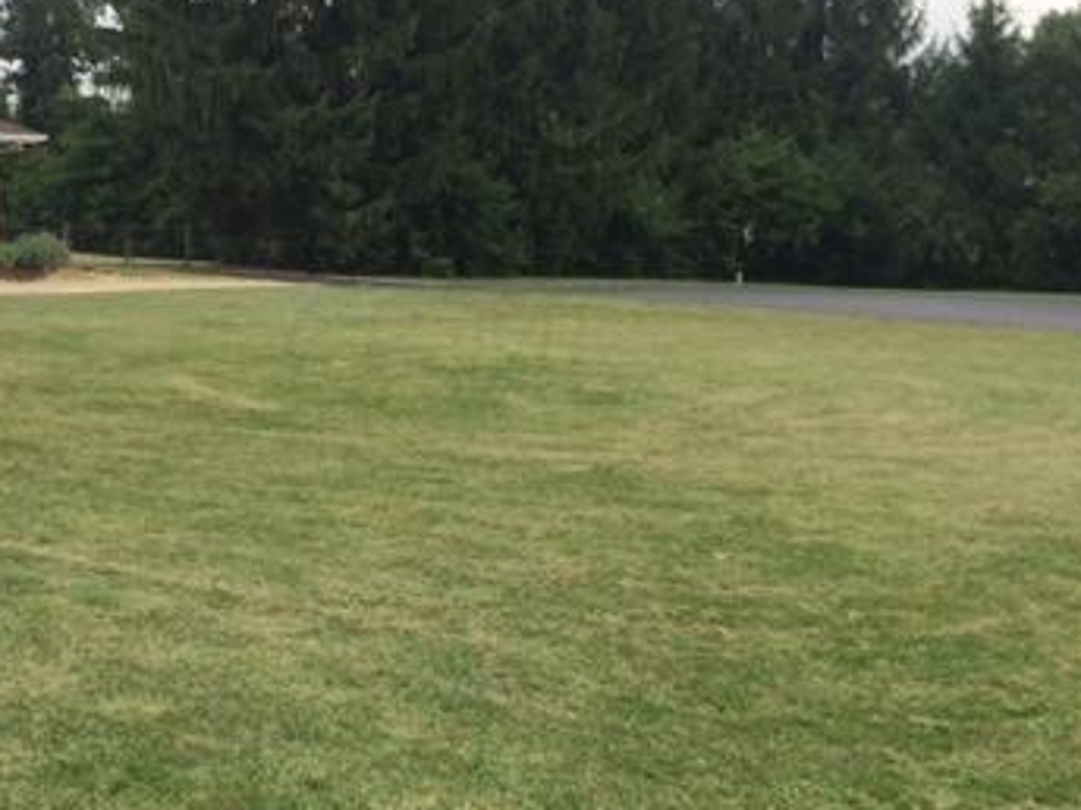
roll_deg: +0.3
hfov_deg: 35.5
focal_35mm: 54
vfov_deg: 27.0
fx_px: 1686
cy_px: 333
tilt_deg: -4.0
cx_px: 471
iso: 32
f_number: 2.2
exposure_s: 1/933
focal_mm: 4.15
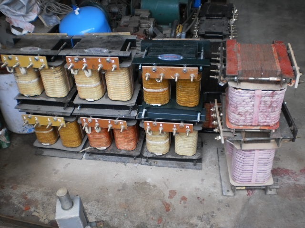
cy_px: 114
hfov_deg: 51.4
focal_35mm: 36
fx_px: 317
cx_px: 152
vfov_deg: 39.7
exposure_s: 1/100
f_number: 3.1
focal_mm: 6.3
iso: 100
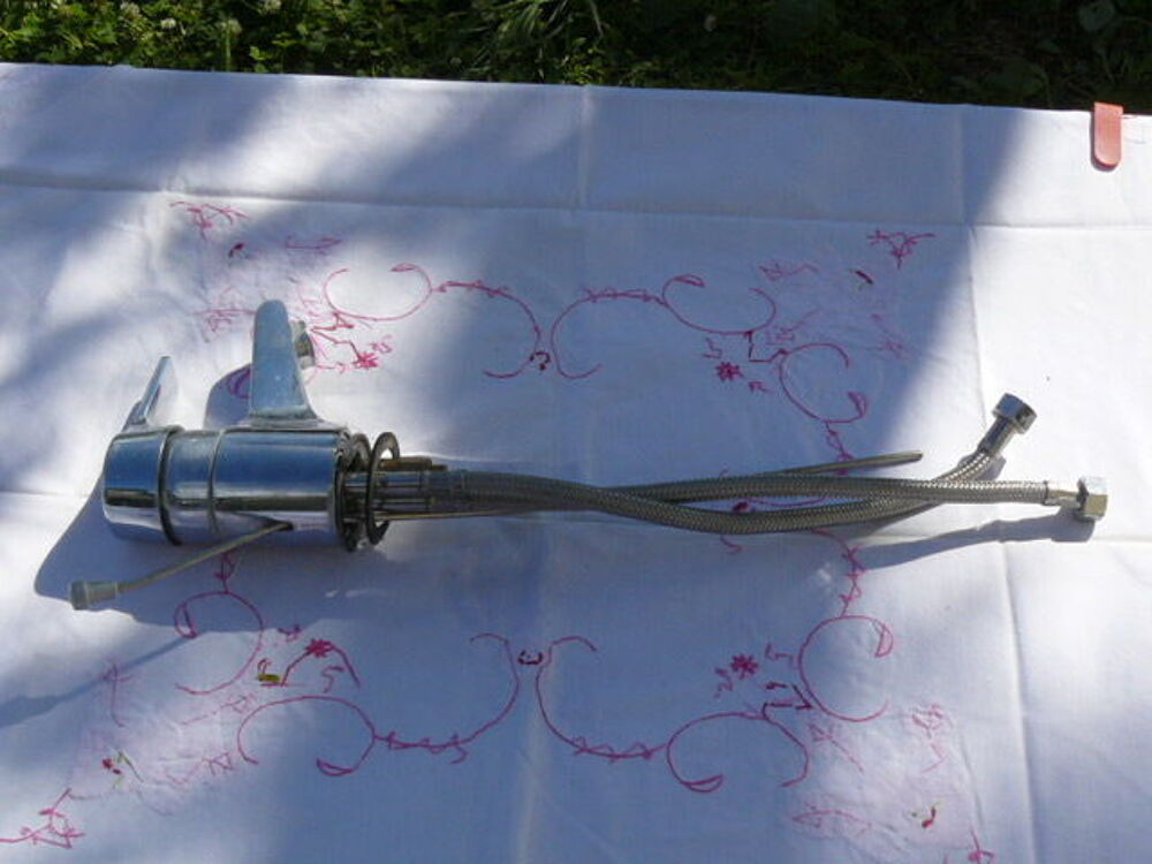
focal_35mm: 56
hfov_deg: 34.3
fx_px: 1864
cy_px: 432
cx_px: 576
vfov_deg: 26.1
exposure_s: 1/400
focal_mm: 6.2
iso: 100
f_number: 6.3
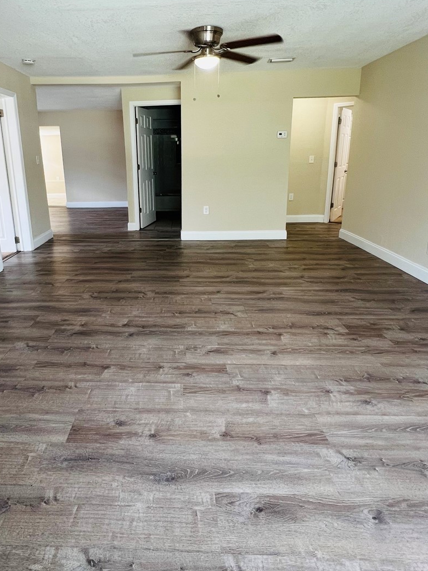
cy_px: 246
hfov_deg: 65.0
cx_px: 161
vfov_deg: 81.3
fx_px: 330
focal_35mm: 20
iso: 160
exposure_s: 1/60
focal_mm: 1.57
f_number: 1.8
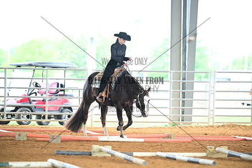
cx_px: 126
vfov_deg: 6.9
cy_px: 84
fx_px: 1400
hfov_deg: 10.3
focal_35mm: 200
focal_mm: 200
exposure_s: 1/392
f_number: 3.5
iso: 500
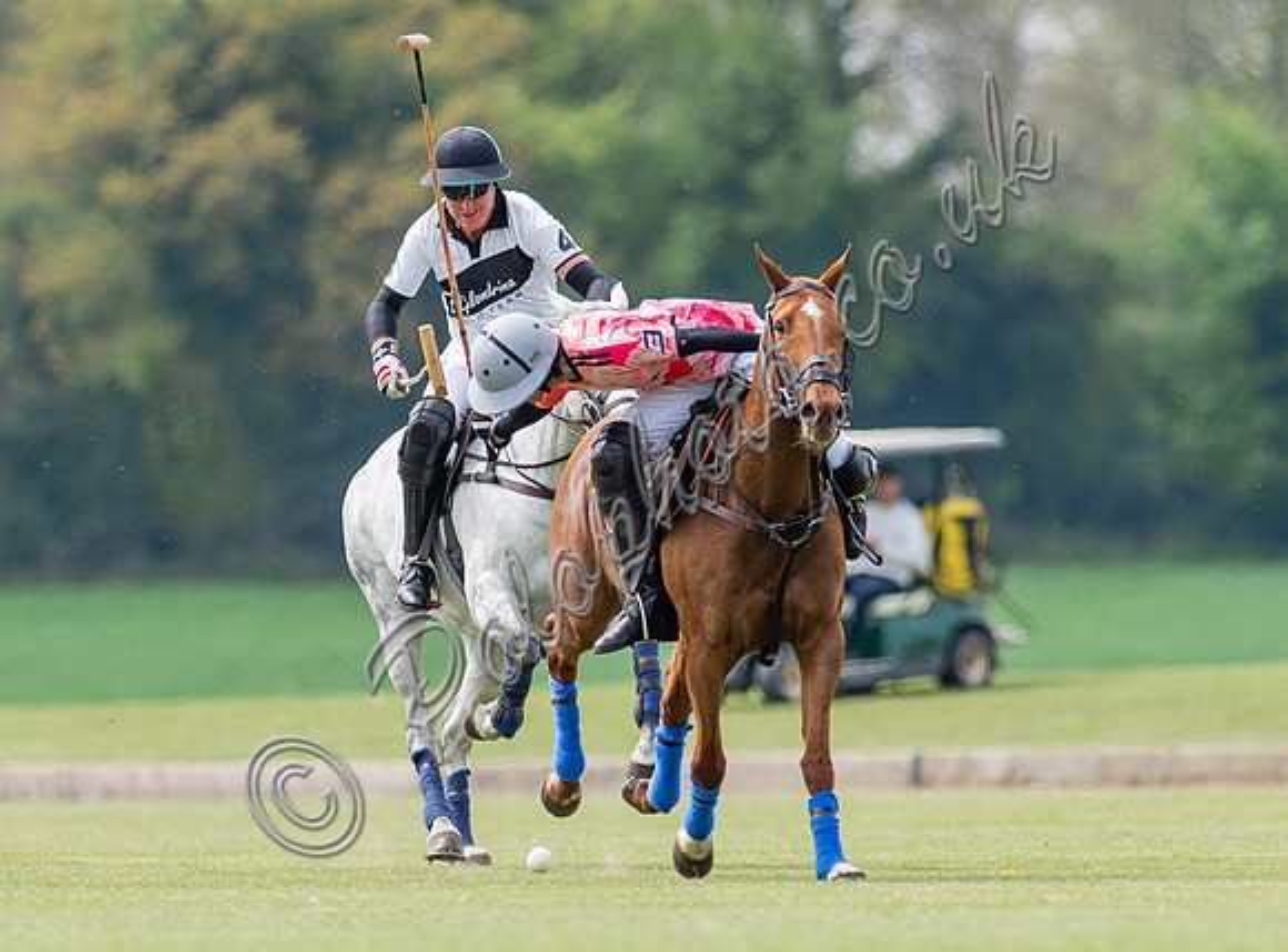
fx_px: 28530
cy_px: 559
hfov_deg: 2.6
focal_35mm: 771
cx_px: 806
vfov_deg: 1.9
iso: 400
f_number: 3.2
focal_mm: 300
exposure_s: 1/3200
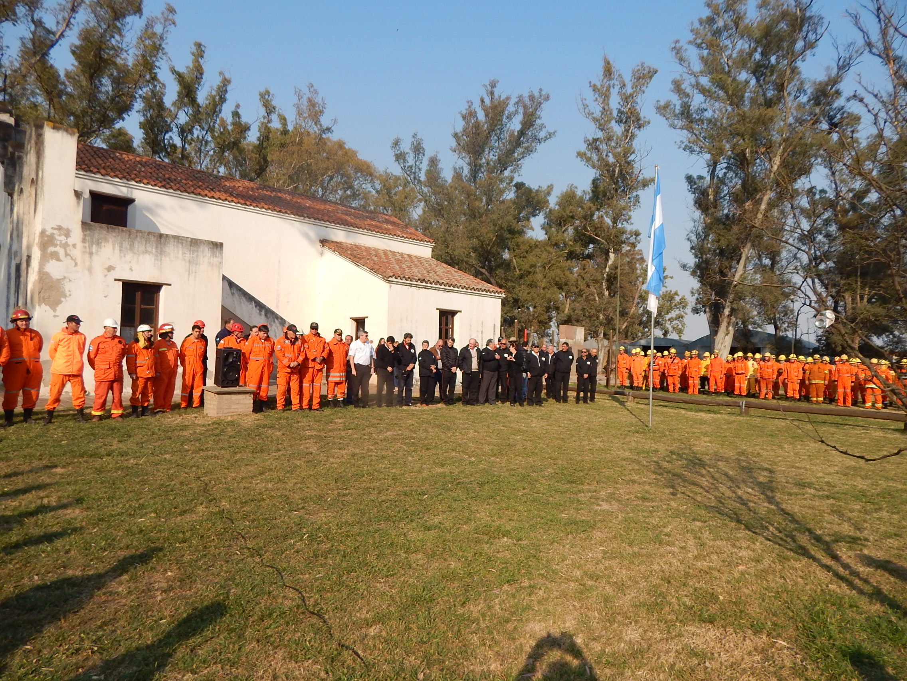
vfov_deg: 61.1
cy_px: 340
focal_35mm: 22
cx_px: 454
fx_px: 576
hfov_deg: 76.4
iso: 125
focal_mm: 4
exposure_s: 1/400
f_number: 6
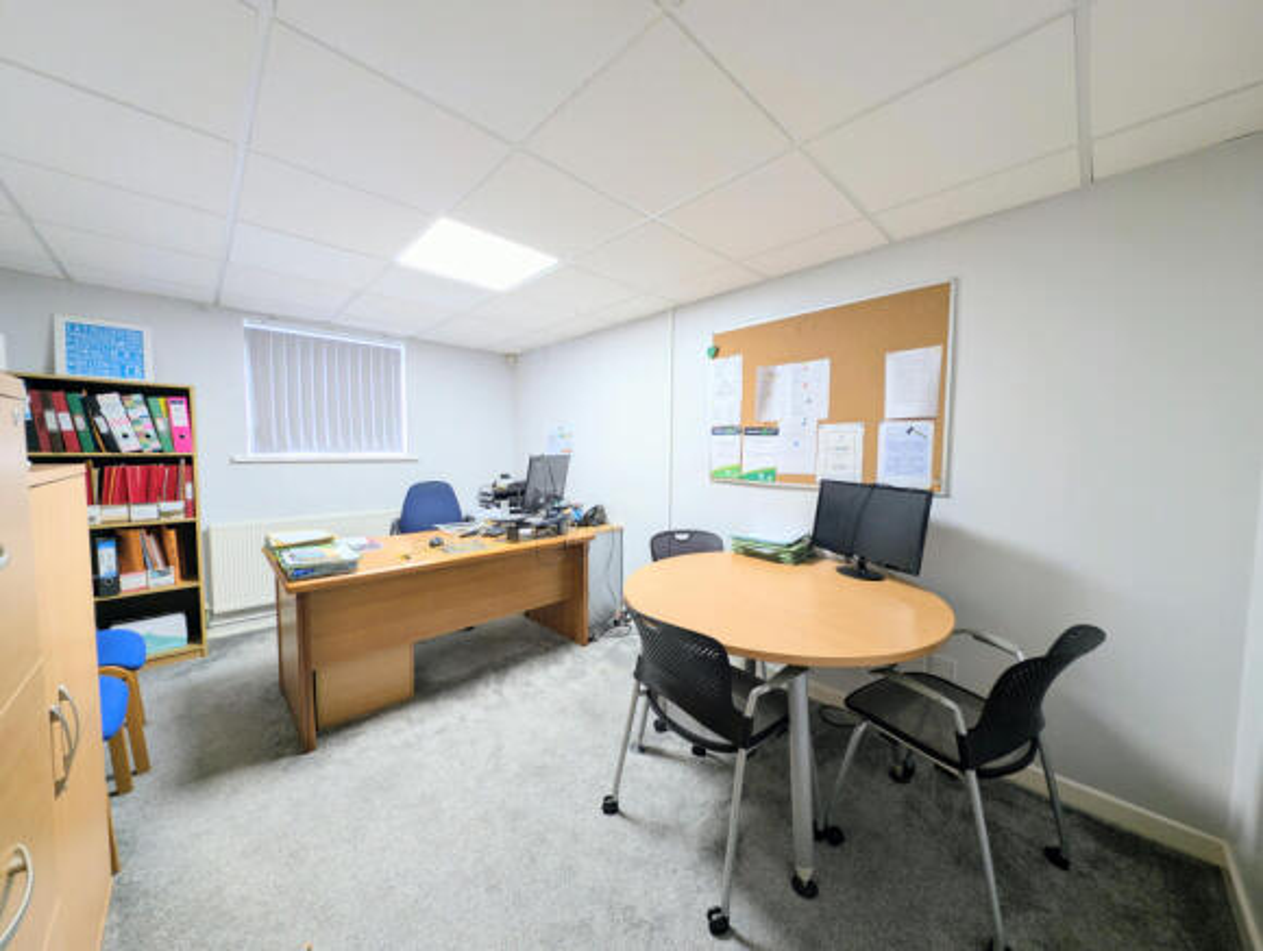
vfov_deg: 94.7
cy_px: 476
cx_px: 632
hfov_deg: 110.4
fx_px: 439
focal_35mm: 12
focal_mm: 2.23
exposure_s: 1/25
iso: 48
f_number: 1.95
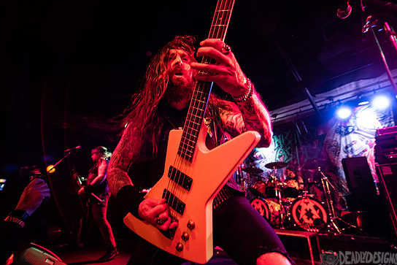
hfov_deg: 96.7
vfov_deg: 73.8
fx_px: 176
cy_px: 135
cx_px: 194
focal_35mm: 16
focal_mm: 15
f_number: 3.2
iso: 3200
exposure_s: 1/125
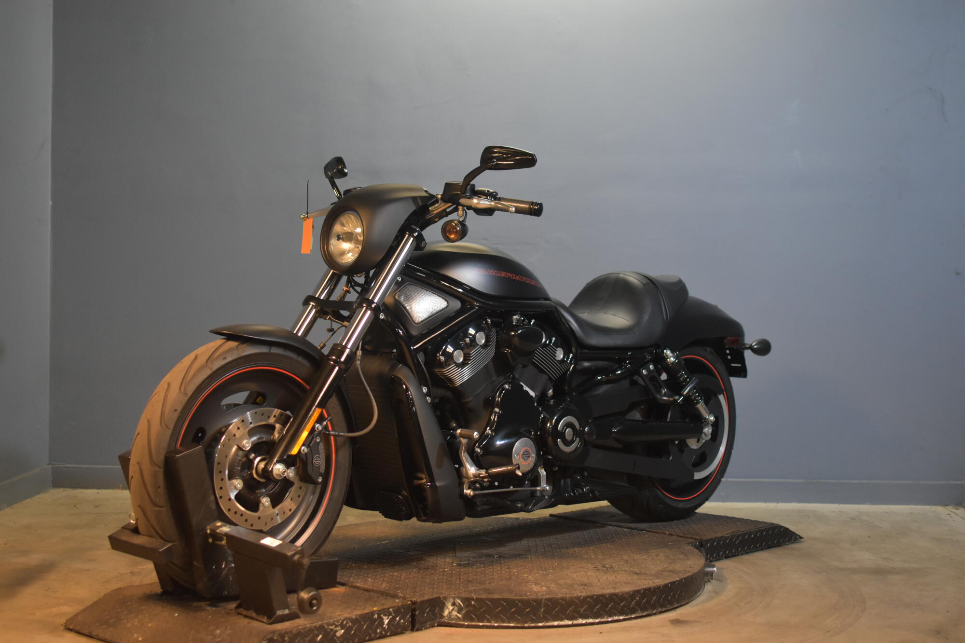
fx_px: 1407
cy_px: 322
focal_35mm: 52
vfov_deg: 25.7
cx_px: 482
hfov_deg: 37.9
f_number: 2.8
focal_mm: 35
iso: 1600
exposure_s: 1/60
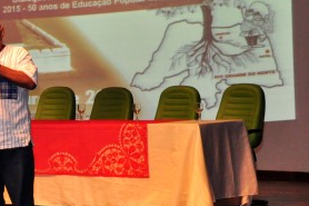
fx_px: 1169
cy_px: 92
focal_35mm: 136
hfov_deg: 14.5
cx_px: -76
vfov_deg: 10.1
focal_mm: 35
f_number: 5.6
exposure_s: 1/80
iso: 1600
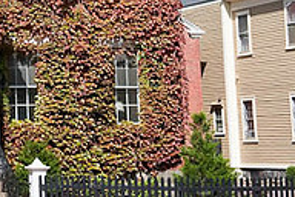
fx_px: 1188
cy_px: -35
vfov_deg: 9.3
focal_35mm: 145
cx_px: -106
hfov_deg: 13.6
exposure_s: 1/320
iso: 200
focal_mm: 48
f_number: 9
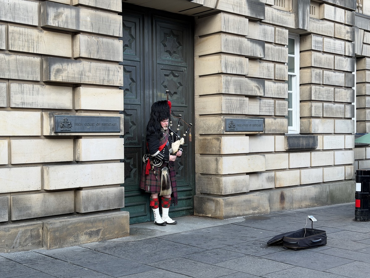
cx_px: 182
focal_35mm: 49
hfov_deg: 38.9
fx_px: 524
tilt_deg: -0.6
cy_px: 141
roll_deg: +0.7
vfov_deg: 29.7
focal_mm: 6.76
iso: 50
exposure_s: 1/131
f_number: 1.78
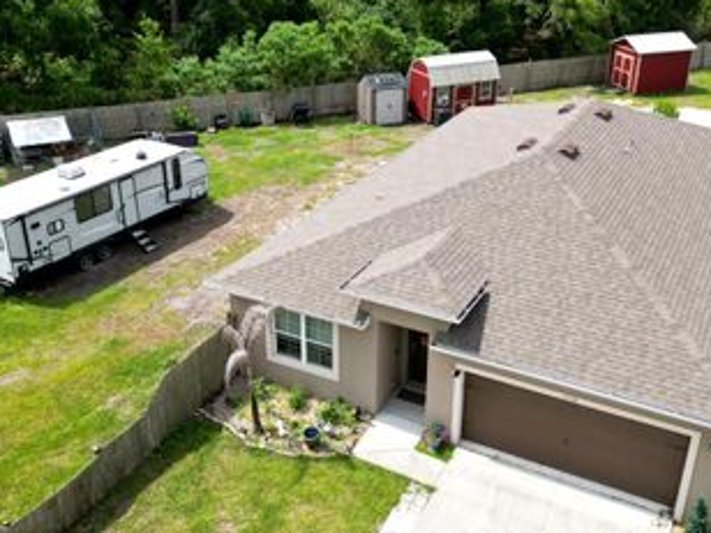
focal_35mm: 39
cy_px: 262
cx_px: 358
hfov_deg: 47.9
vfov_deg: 36.8
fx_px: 801
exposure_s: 1/4000
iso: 140
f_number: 1.7
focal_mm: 6.72
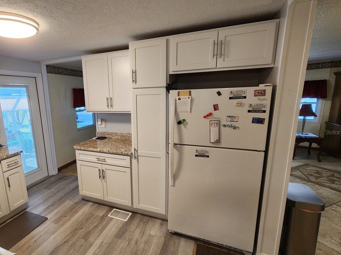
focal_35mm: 17
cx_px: 129
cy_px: 132
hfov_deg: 89.3
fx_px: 167
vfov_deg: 74.7
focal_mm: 2.2
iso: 160
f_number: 2.2
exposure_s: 1/60
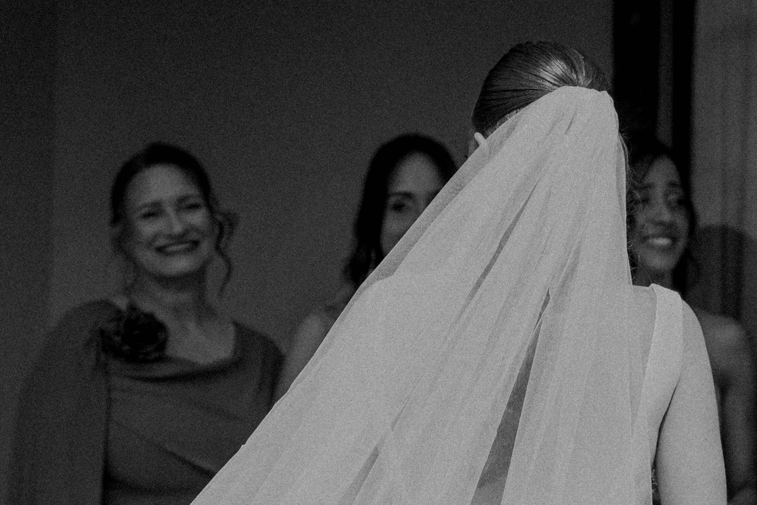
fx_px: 5489
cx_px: 677
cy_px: 388
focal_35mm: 261
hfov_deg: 7.9
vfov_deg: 5.3
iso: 100
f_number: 5.6
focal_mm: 75
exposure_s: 1/2000
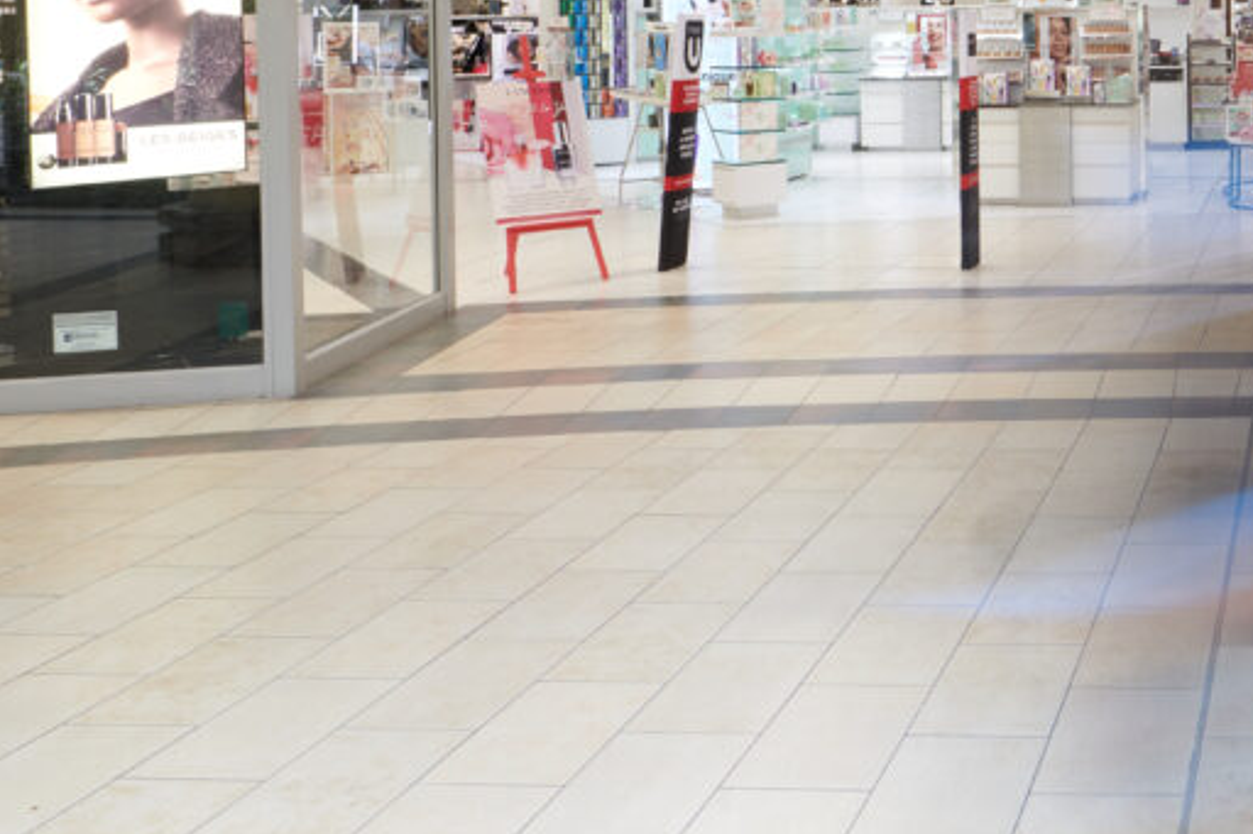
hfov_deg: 40.3
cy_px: 56
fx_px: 1461
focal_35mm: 42
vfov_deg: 30.2
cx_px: 1270
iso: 100
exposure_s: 1/2
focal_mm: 14
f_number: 11
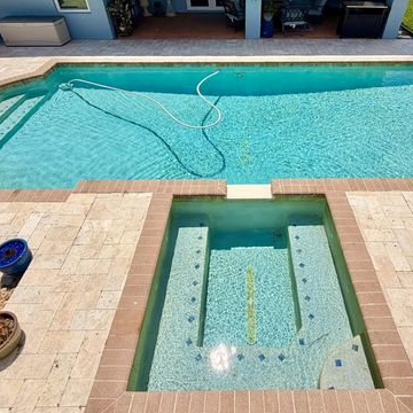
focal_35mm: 22
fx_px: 297
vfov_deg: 68.5
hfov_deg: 69.0
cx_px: 246
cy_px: 155
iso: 20
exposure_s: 1/2024
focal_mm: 2.22
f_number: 2.2
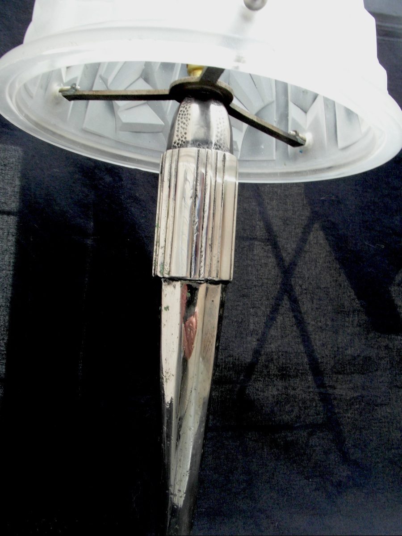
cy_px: 268
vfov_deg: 45.8
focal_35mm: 41
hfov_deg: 35.1
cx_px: 201
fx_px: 635
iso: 120
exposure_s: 1/30
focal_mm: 6.8
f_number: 5.6
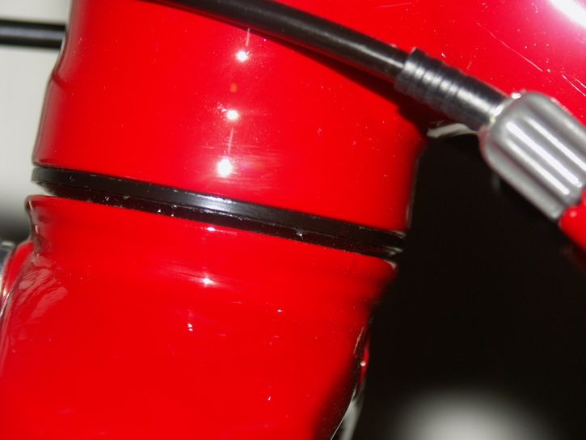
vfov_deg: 7.4
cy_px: 220
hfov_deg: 9.9
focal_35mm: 200
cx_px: 293
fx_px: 3386
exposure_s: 1/200
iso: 100
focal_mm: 50.8
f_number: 3.5
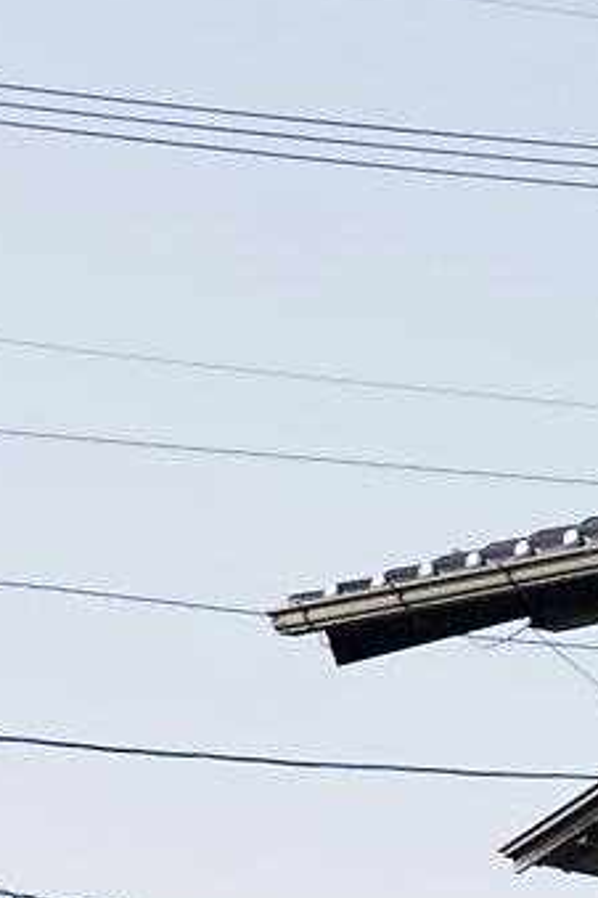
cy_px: 1188
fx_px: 6004
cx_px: 2564
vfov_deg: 8.4
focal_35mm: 241
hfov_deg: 5.0
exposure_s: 1/640
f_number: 5.6
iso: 320
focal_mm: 34
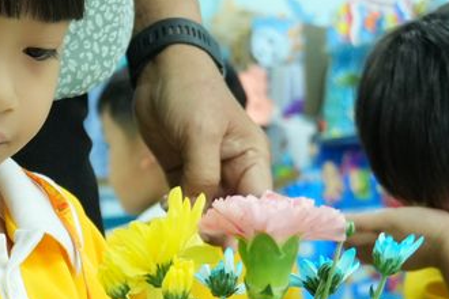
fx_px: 1659
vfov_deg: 10.2
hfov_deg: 15.3
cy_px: 283
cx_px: 52
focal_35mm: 133
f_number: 4
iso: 2500
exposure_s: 1/80
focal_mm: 26
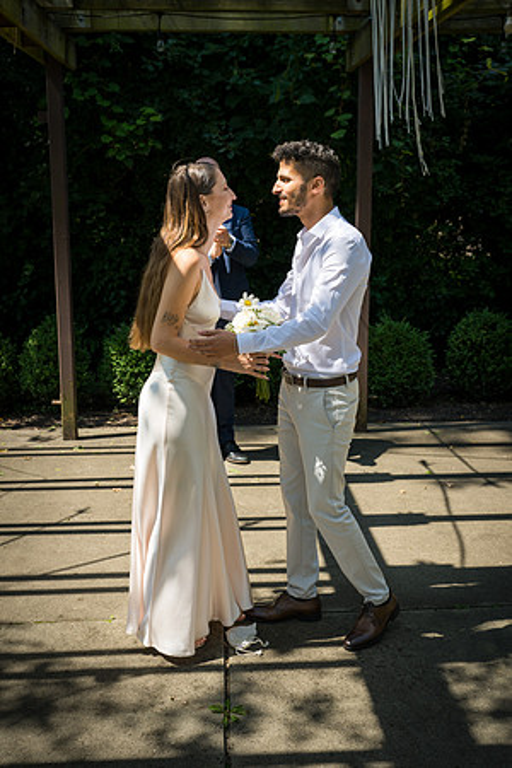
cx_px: 256
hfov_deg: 33.4
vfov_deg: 48.5
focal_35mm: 40
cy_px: 384
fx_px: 853
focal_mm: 40
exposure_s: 1/500
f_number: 4.8
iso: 100
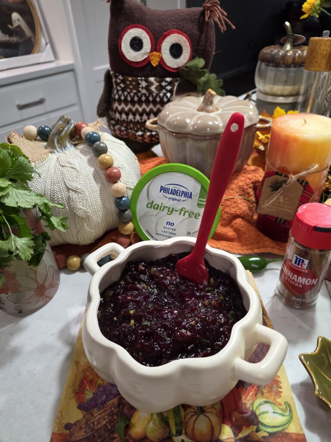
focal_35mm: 23
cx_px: 166
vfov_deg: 73.9
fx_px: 293
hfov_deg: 58.9
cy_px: 221
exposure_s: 1/120
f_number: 1.7
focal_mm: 6.3
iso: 320
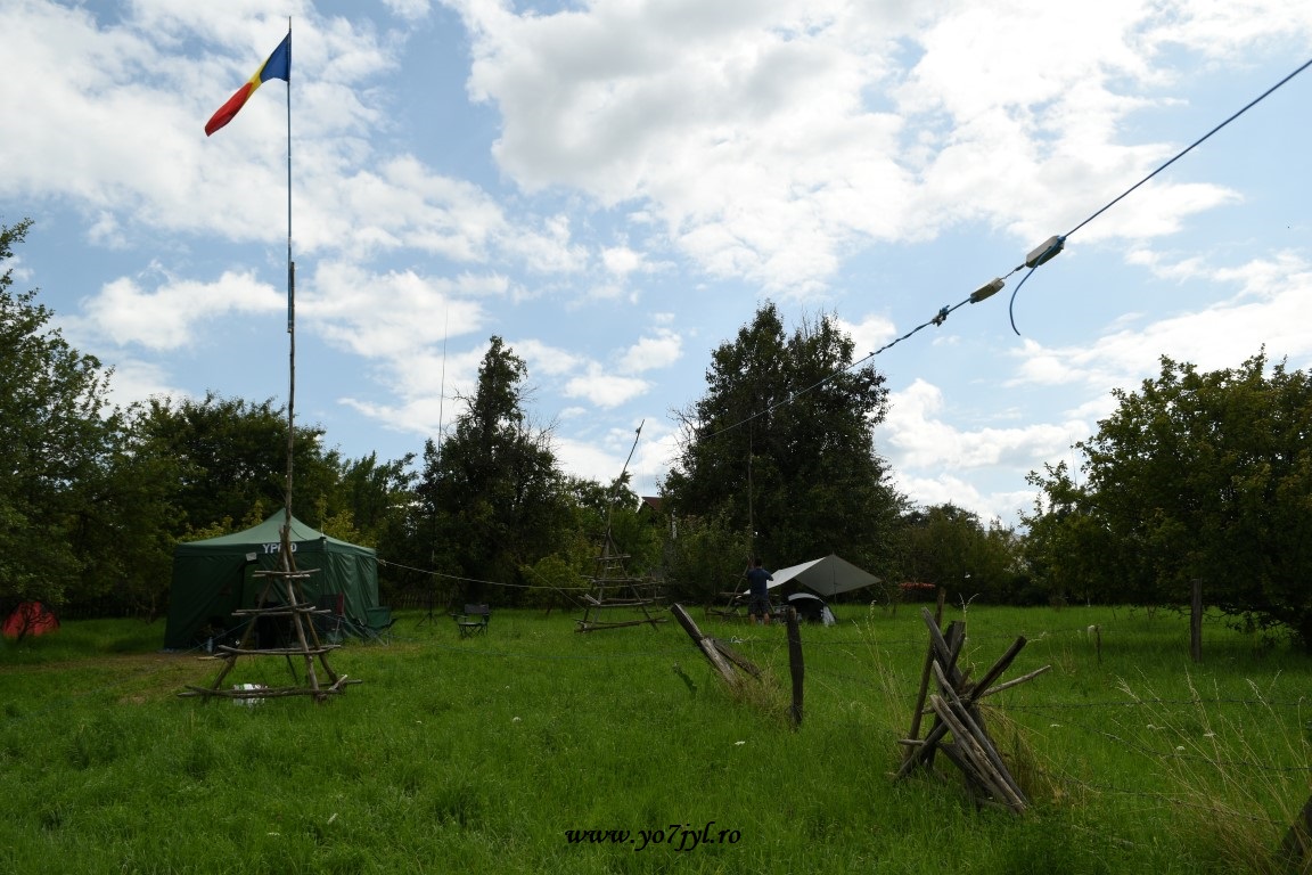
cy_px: 438
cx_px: 656
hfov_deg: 61.9
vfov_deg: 43.6
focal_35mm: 30
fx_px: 1093
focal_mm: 20
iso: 200
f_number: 8
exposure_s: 1/800
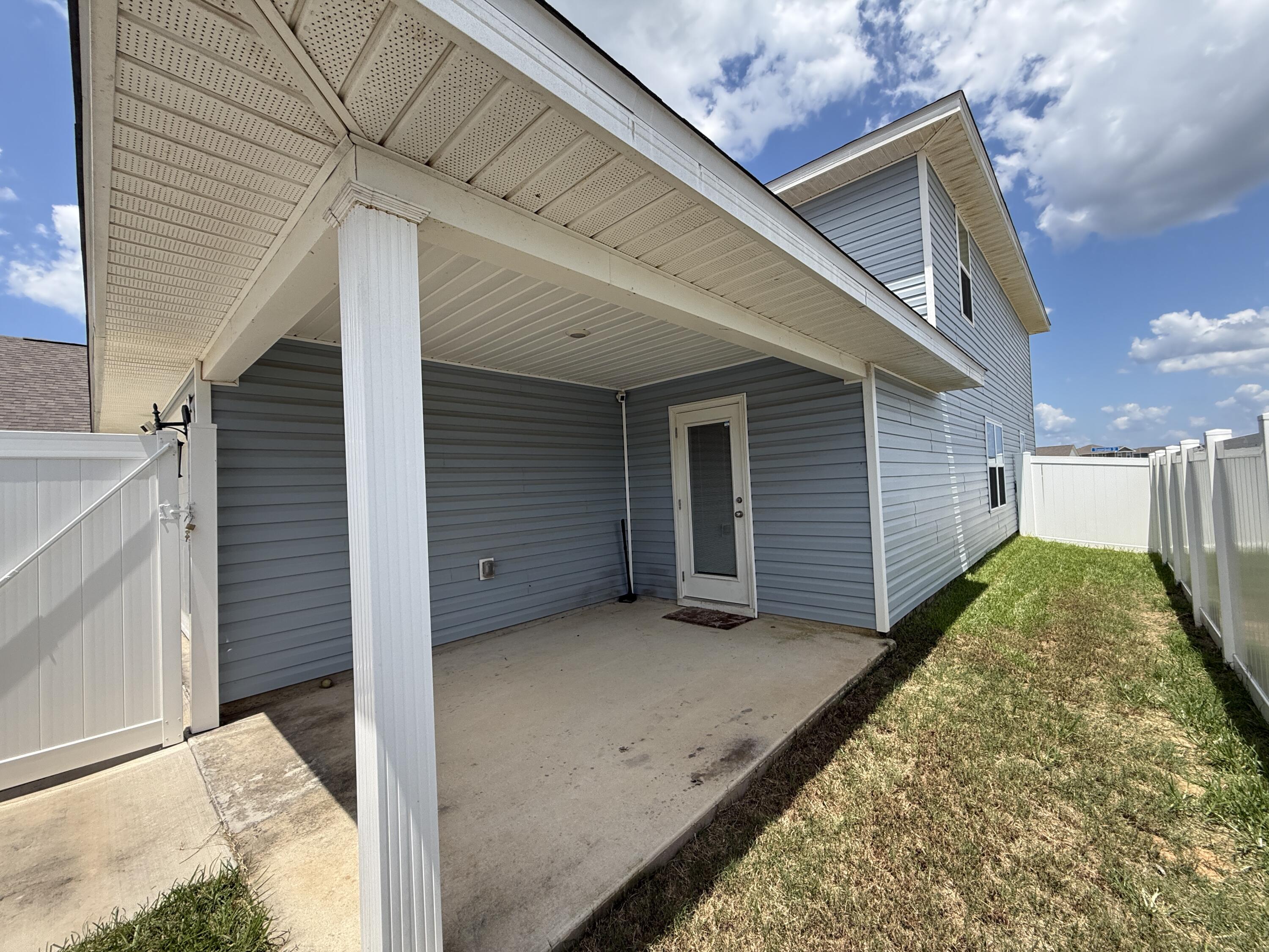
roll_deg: +2.7
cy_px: 476
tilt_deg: +1.6
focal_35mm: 14
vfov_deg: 85.7
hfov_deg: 102.1
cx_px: 634
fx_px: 513
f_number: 2.2
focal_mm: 2.22
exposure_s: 1/1068
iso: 50
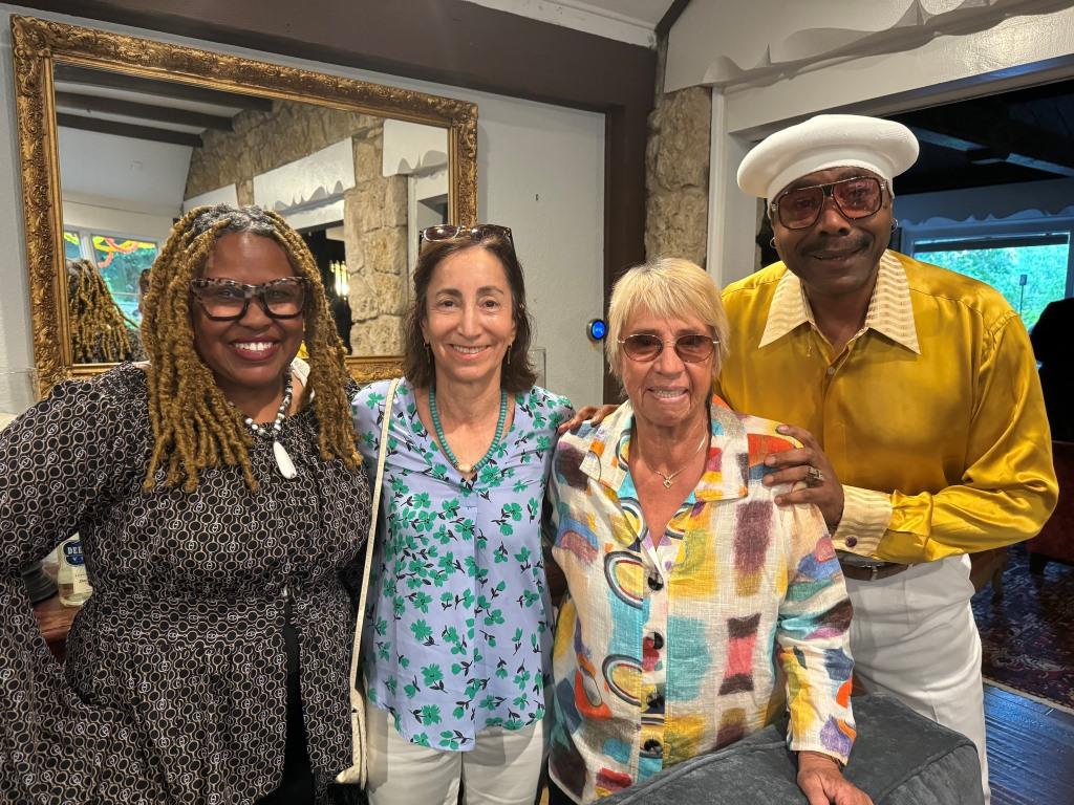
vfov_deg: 56.8
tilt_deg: -7.9
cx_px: 537
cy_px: 402
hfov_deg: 71.6
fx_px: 745
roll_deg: -0.1
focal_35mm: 24
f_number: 1.78
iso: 800
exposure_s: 1/60
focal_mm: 6.76
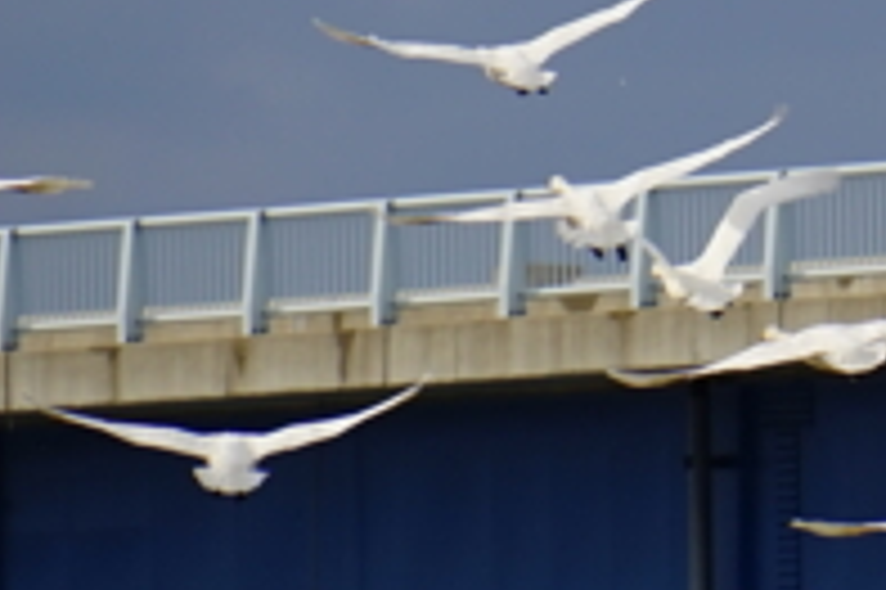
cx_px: 1282
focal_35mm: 1217
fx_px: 29926
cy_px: -124
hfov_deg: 1.7
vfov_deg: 1.1
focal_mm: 200
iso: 100
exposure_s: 1/640
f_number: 6.3
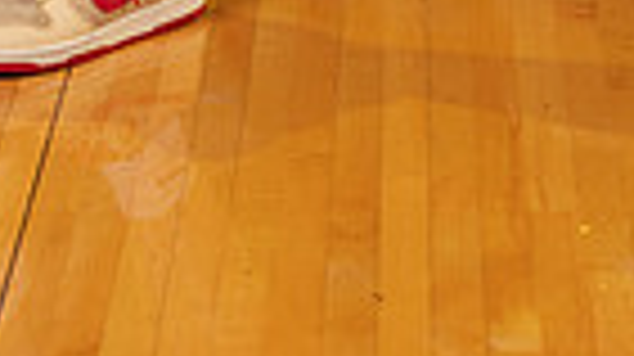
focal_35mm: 194
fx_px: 3258
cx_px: 279
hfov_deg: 11.1
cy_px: -613
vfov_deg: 5.9
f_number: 7.1
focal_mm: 58
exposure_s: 1/320
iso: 320
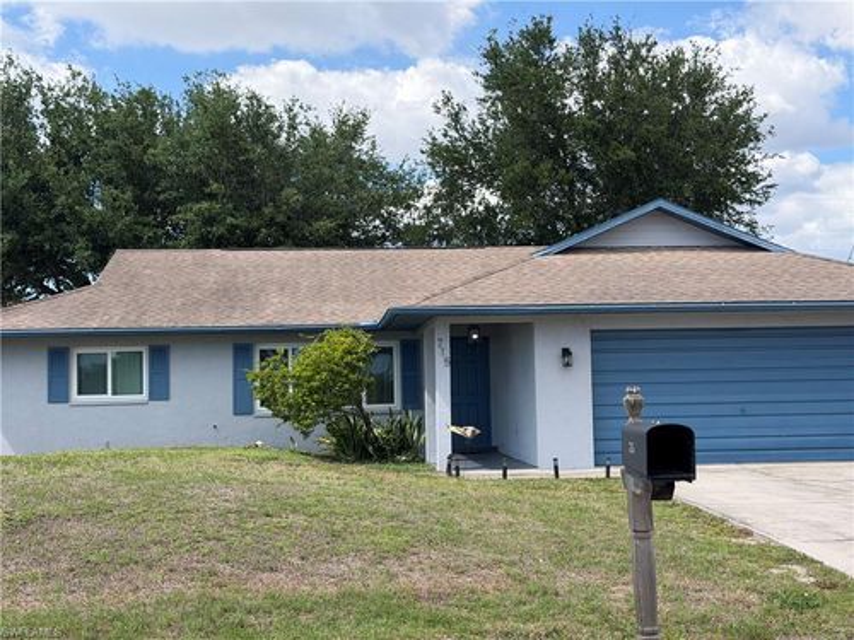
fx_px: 1184
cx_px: 427
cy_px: 320
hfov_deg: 39.7
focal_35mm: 48
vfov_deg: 30.3
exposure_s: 1/3704
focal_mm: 6.76
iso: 100
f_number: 1.78
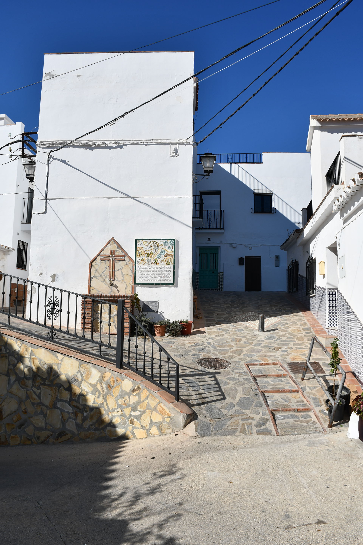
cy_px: 272
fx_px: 408
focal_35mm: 27
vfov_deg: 67.4
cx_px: 182
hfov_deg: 47.9
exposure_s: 1/400
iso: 100
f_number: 10
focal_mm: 18
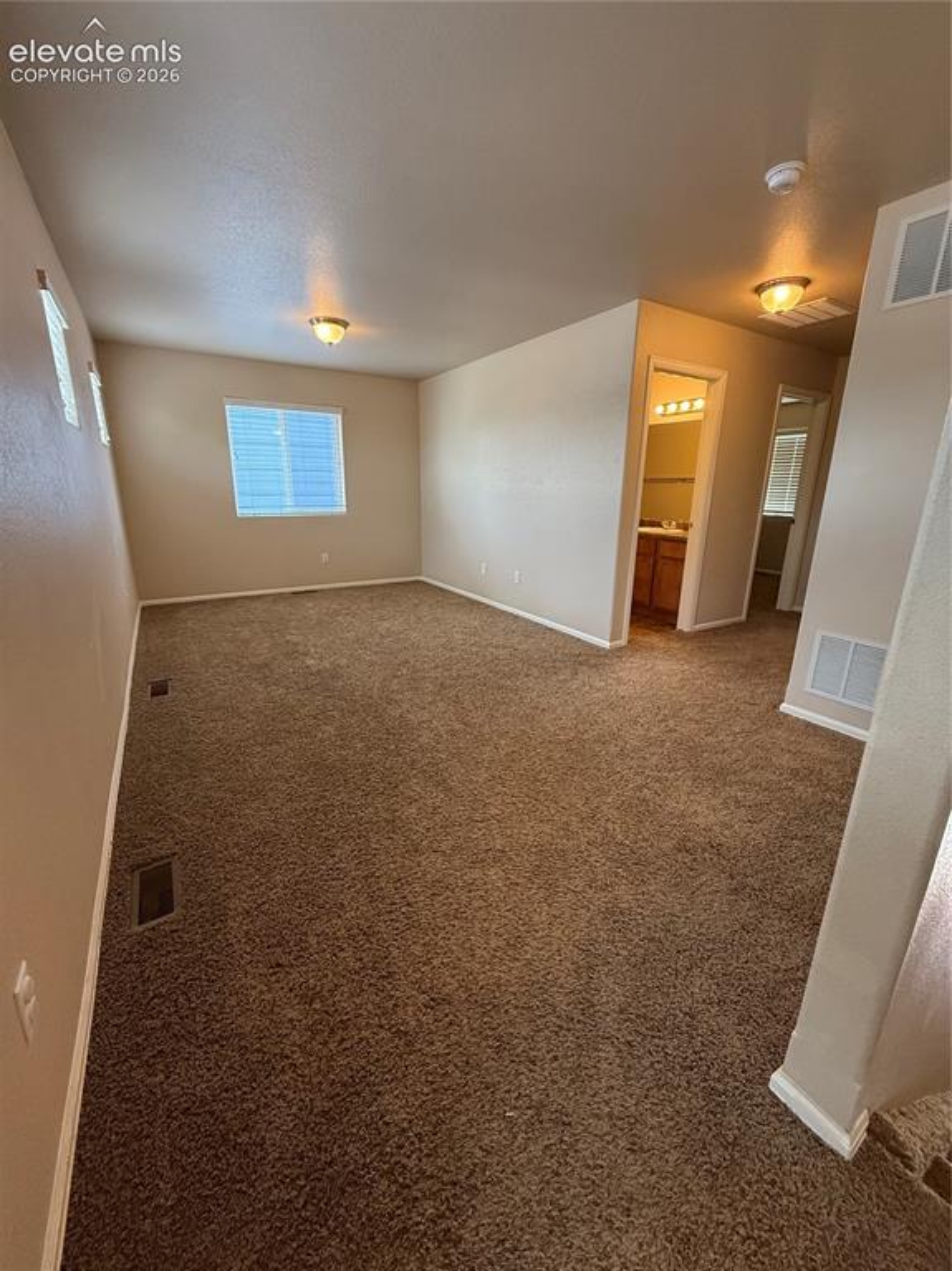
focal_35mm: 14
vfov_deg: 102.1
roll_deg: -1.2
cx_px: 476
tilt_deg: -15.4
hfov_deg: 85.6
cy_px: 636
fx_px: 514
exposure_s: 1/120
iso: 250
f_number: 2.2
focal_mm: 2.22
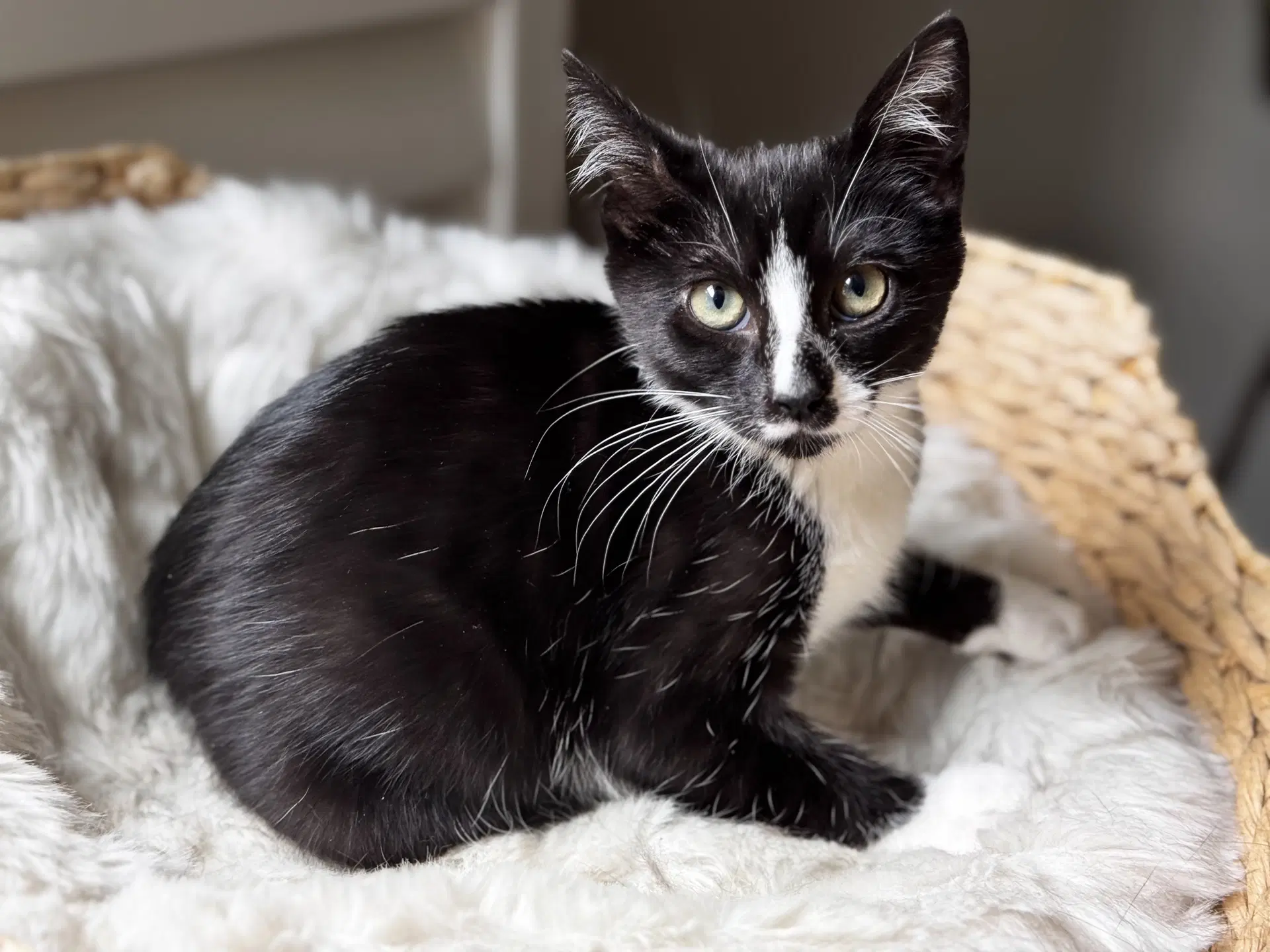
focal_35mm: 48
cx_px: 635
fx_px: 1761
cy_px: 476
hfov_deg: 39.7
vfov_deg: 30.3
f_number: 1.78
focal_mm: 6.76
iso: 100
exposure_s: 1/77
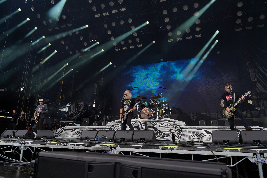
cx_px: 134
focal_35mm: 24
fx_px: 178
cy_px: 89
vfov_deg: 53.1
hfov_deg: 73.7
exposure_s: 1/100
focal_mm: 24
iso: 100
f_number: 7.1
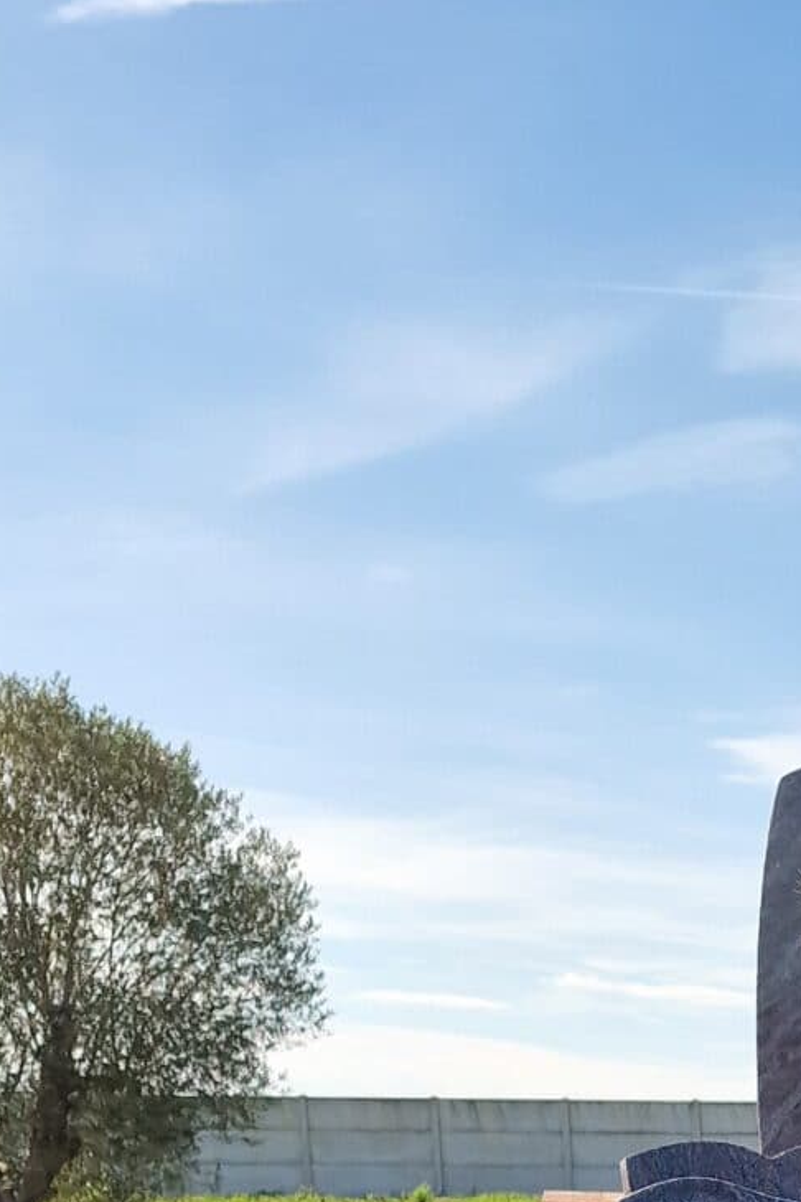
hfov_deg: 15.4
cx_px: 1073
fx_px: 2803
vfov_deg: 20.6
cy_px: 1817
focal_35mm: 84
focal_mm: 6.4
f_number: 1.8
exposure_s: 1/788
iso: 50
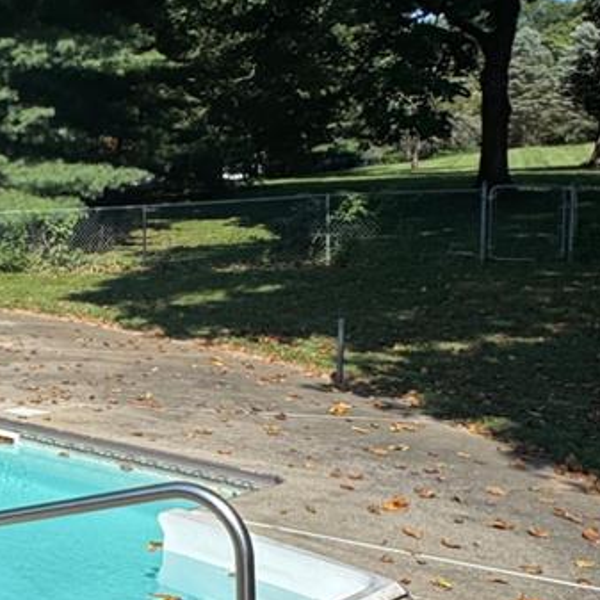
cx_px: -239
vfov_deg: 31.0
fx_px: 1079
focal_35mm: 55
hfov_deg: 25.4
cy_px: 247
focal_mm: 2.22
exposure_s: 1/2146
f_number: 2.2
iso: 50
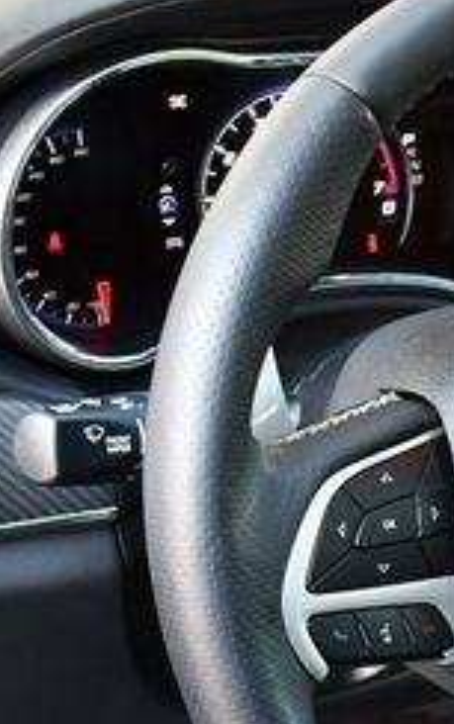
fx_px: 2113
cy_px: 510
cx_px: 659
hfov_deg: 11.8
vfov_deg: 19.4
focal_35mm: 107
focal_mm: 20
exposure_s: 1/125
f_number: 3.8
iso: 900
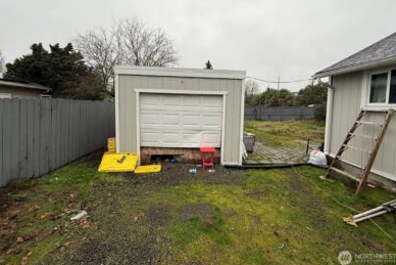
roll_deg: -2.7
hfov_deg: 100.4
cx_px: 200
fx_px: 165
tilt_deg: -2.3
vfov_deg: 77.0
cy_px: 115
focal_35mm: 15
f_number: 2.2
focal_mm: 2.22
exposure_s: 1/246
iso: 50
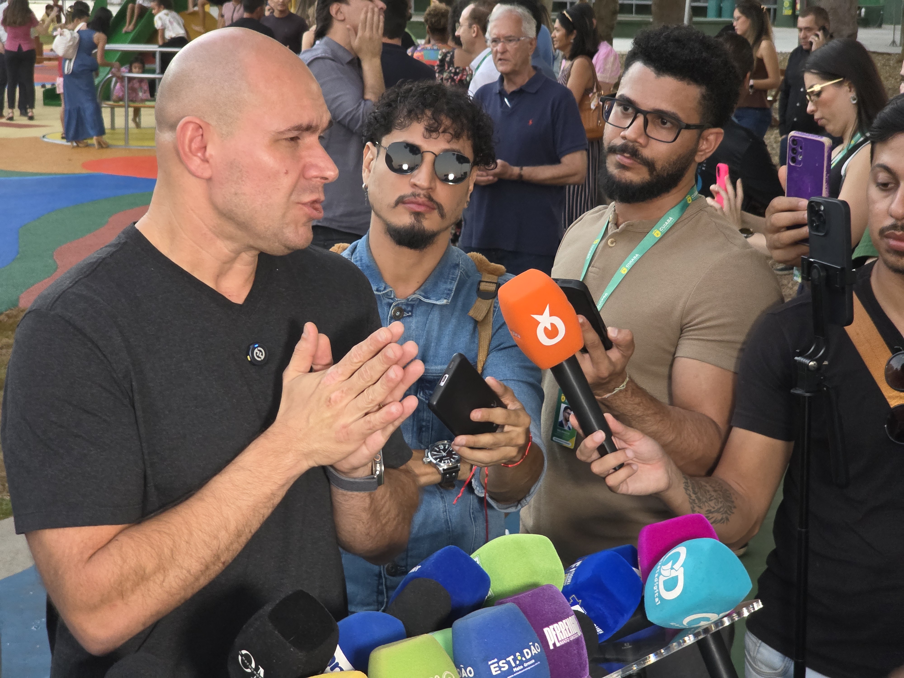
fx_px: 1802
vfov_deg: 21.3
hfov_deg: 28.2
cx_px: 452
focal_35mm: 69
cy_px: 339
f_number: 2.4
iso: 400
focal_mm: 7.9
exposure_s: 1/60
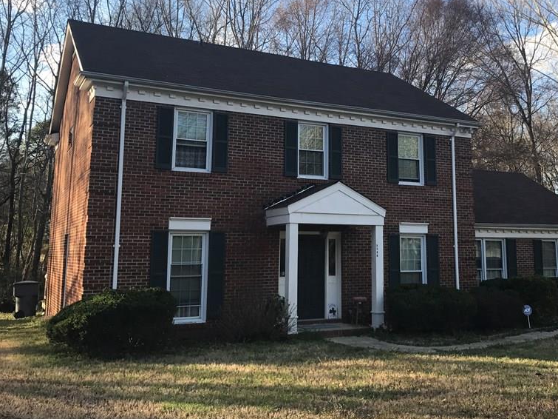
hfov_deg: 48.6
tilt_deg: +6.8
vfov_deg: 37.5
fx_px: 612
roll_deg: +0.7
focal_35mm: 38
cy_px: 162
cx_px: 339
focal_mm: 3.99
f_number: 1.8
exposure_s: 1/618
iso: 20
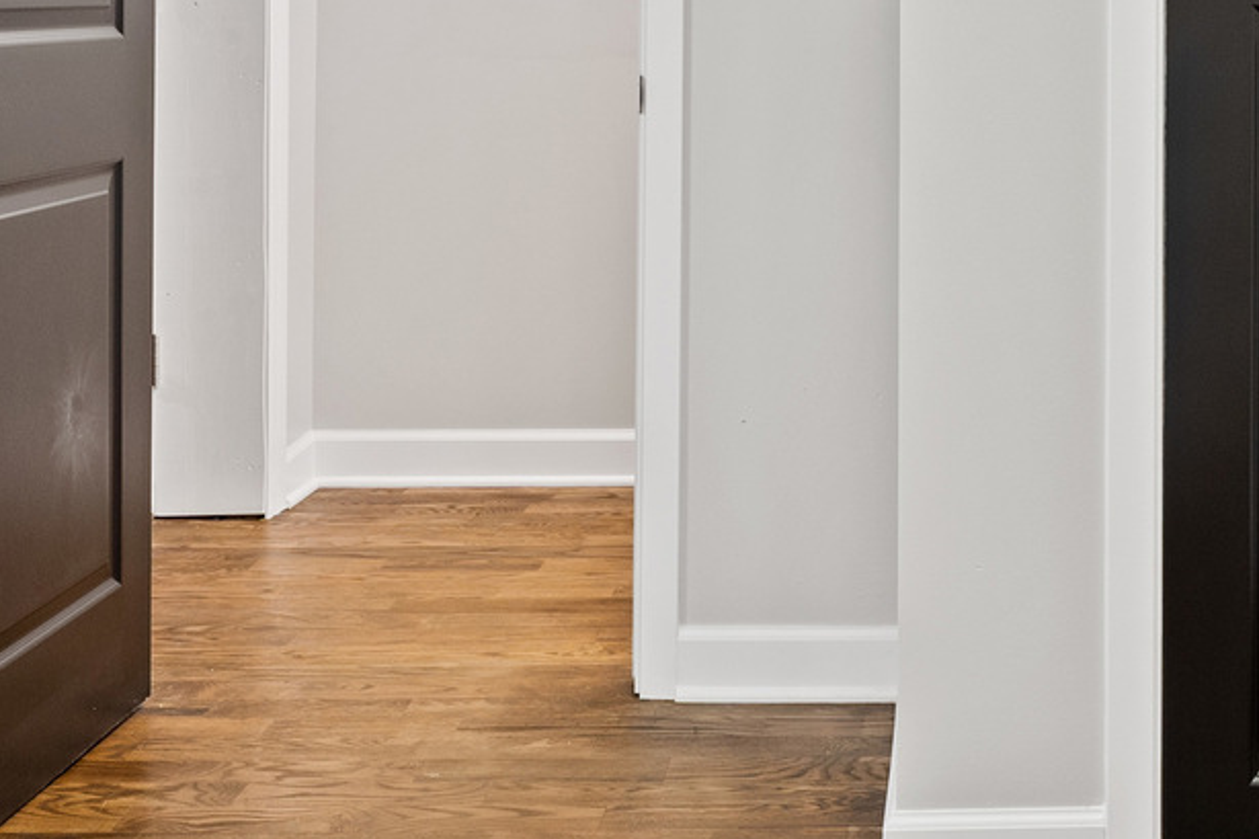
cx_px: 972
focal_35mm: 95
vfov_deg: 14.2
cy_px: 4
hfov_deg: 21.3
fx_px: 3321
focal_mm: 24
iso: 125
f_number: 8
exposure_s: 1/2
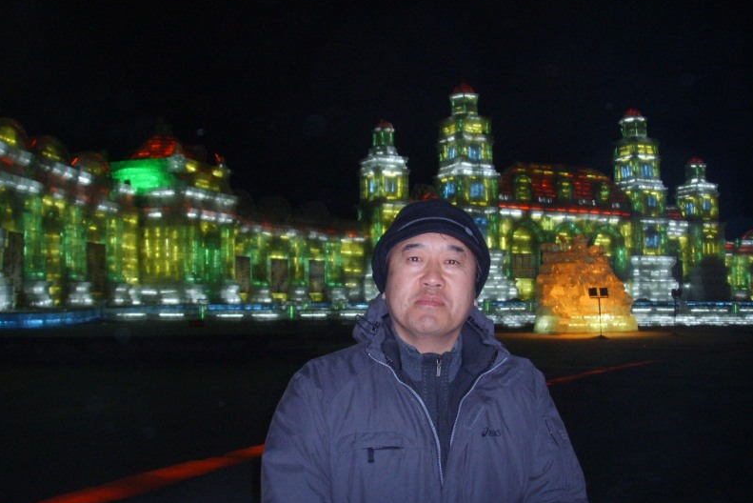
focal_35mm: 41
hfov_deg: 47.4
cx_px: 379
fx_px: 858
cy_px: 264
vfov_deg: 32.7
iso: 152
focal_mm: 6.6
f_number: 3.5
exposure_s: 1/45
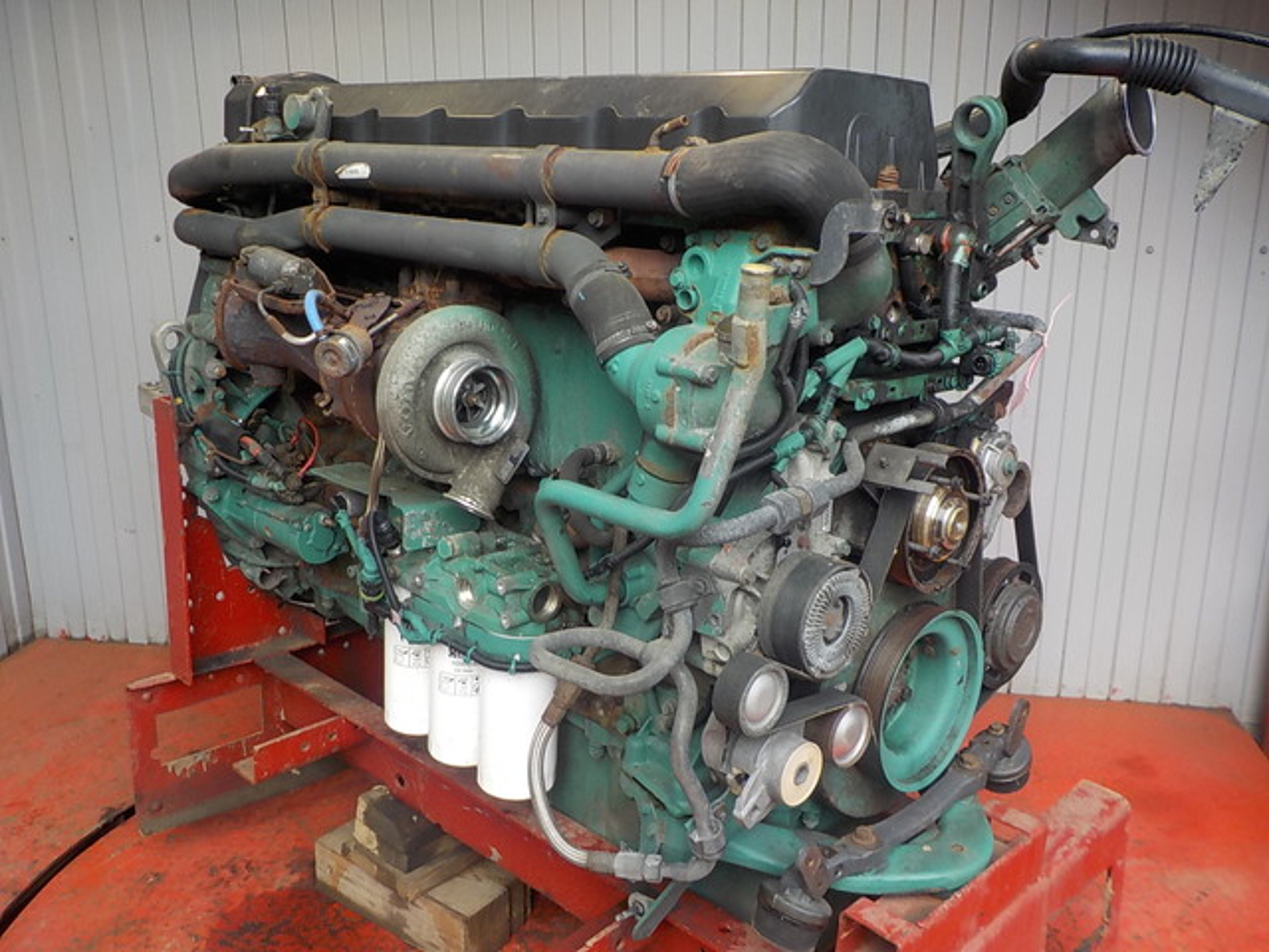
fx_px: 1100
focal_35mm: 30
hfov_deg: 60.0
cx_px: 634
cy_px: 476
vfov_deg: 46.8
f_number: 3.3
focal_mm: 4.1
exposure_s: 1/40
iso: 125
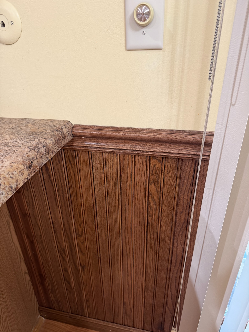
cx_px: 124
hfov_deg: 56.8
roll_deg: +1.8
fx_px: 230
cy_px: 166
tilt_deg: -29.5
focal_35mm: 24
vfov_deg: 71.6
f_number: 1.78
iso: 250
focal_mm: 6.76
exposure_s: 1/60
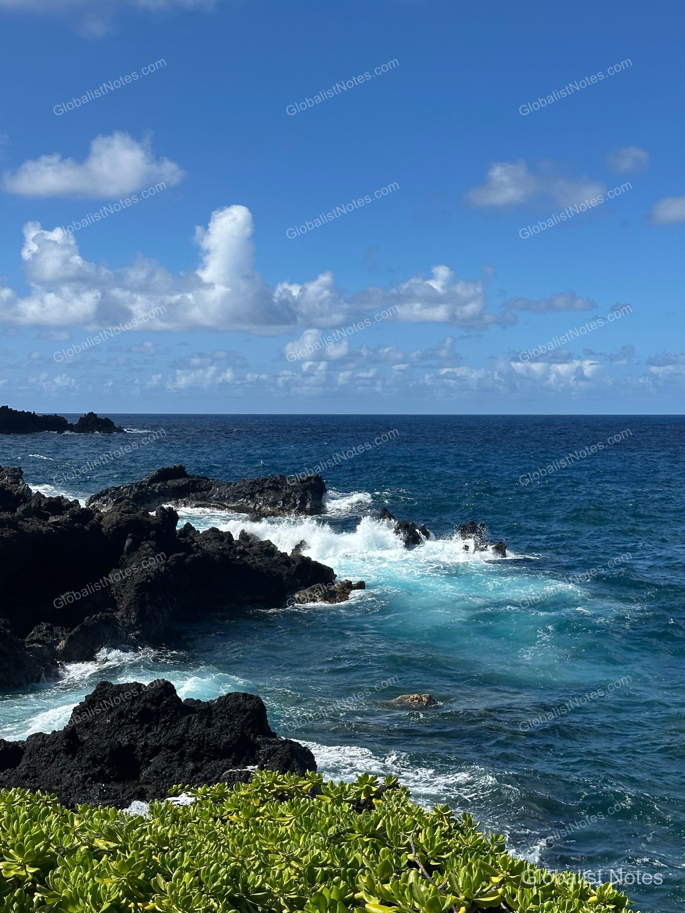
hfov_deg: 30.3
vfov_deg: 39.7
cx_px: 342
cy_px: 456
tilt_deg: -2.2
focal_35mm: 48
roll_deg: -0.9
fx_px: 1266
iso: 64
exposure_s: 1/5263
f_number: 1.78
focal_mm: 6.86
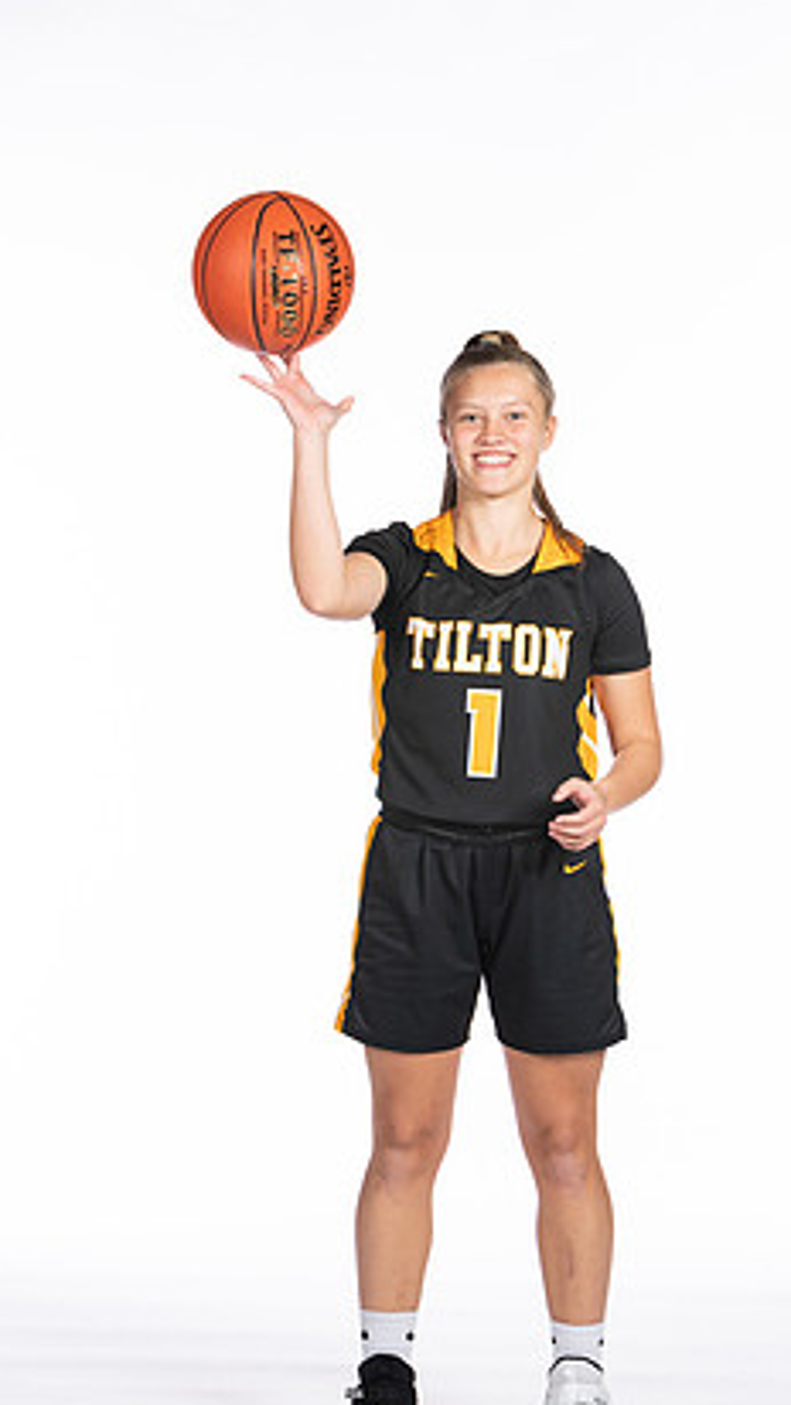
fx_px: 4471
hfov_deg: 10.1
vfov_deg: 17.9
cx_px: 467
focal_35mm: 120
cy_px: 720
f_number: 5
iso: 100
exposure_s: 1/100
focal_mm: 70
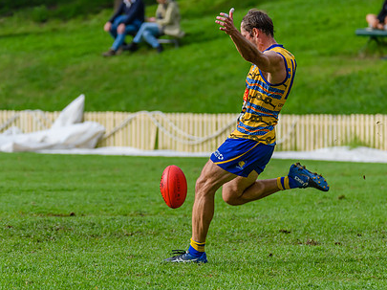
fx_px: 5328
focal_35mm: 477
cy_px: 128
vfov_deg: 3.1
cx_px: 236
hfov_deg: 4.2
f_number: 5.6
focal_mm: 260
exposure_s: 1/1600
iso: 800
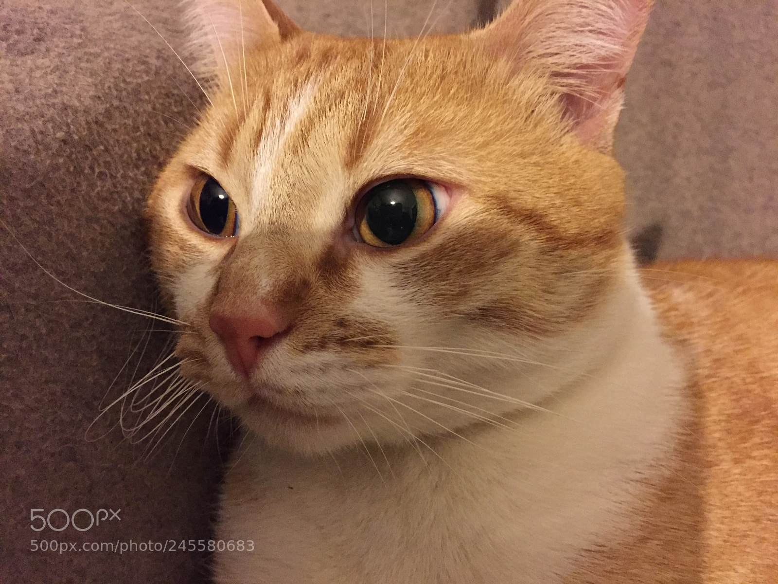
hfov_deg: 61.7
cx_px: 389
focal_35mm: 29
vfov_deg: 48.2
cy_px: 292
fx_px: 652
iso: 400
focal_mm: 4.15
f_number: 2.2
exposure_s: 1/17
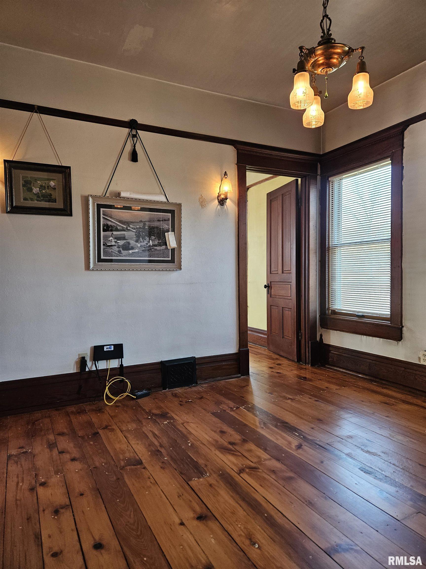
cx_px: 213
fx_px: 377
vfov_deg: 73.9
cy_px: 284
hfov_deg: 58.9
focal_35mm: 23
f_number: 1.8
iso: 320
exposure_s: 1/120
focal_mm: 5.4
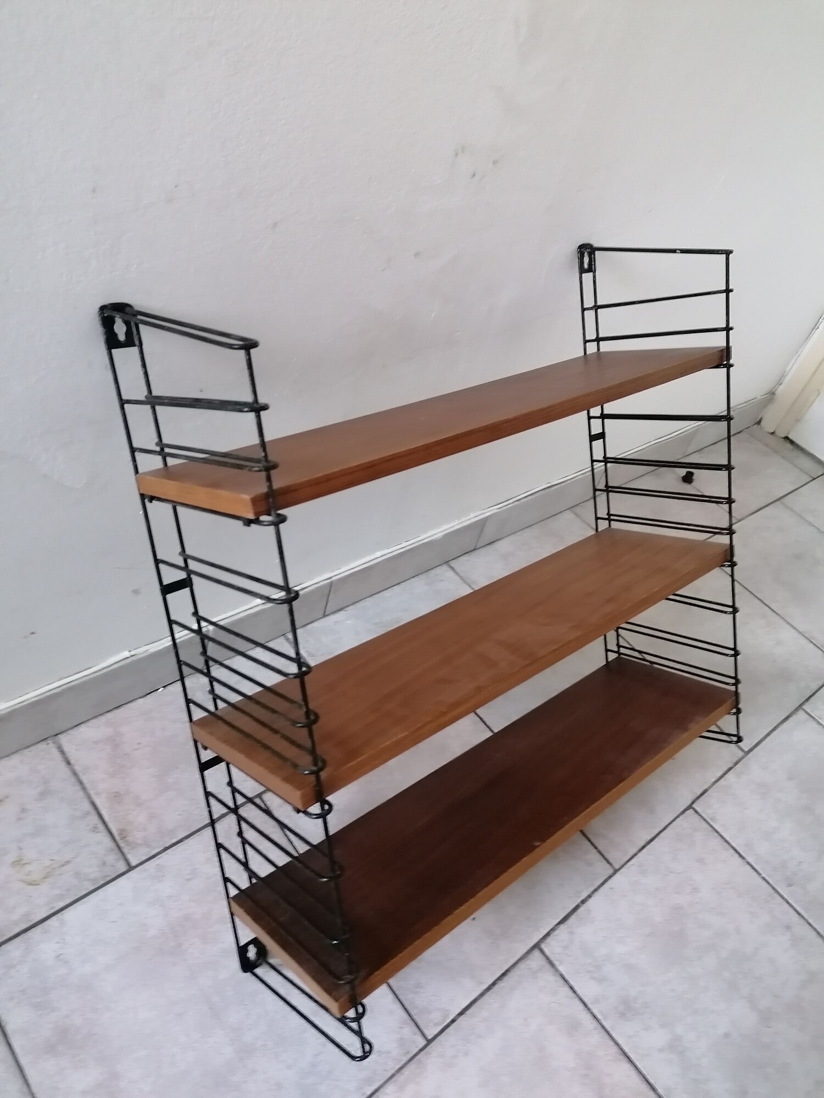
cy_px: 549
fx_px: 857
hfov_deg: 51.4
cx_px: 412
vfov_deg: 65.3
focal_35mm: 27
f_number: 1.8
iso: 500
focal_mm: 4.75
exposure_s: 1/20
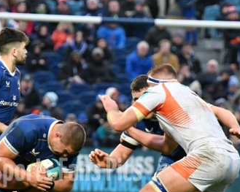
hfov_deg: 1.9
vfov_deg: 1.5
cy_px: 173
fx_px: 7122
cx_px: 66
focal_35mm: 1003
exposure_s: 1/1000
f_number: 4
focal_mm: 220
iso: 4000
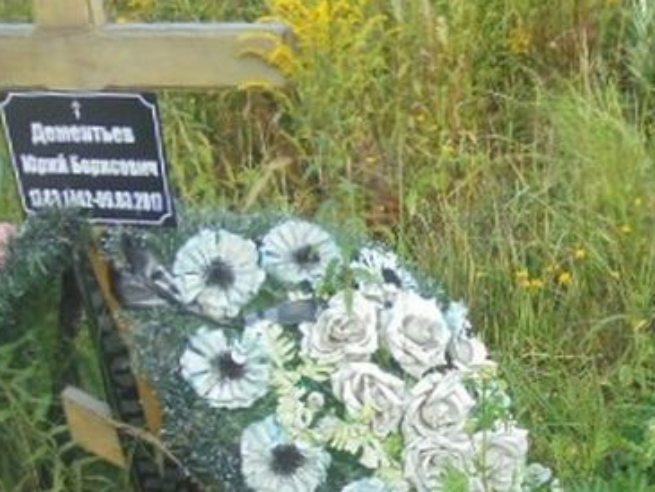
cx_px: 492
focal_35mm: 57
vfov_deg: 25.1
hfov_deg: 33.1
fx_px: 1079
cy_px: 418
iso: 100
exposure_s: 1/125
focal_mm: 4.6
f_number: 3.5
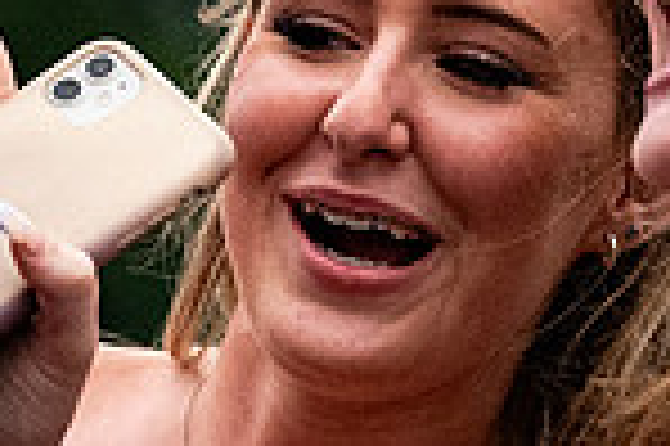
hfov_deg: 1.8
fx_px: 20821
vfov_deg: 1.2
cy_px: -53
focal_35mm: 1120
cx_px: 728
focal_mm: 200
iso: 1250
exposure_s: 1/3200
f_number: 4.5
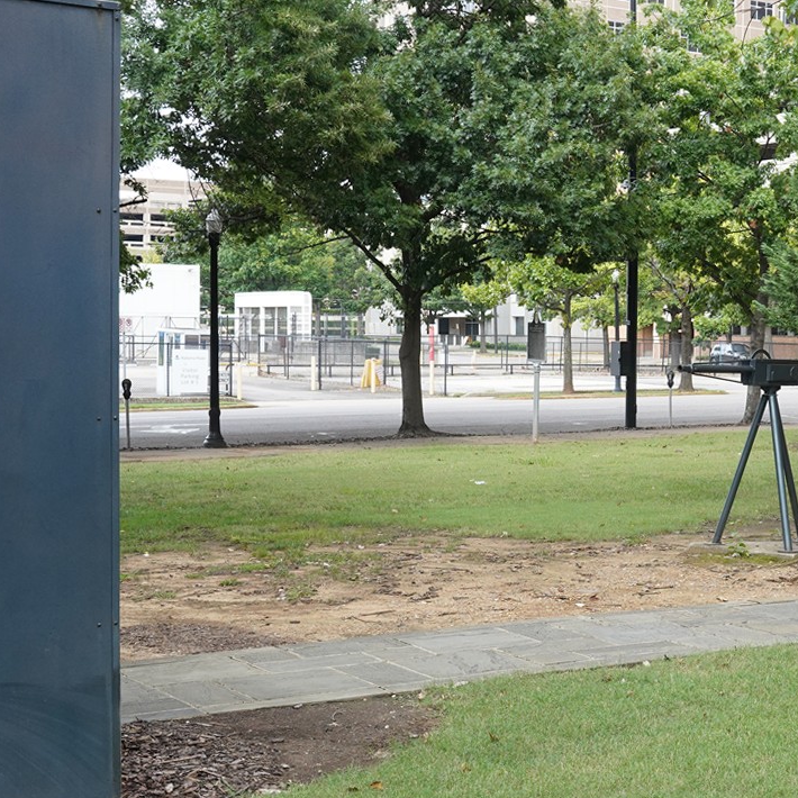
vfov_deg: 25.7
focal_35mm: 67
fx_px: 1747
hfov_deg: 25.1
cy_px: 407
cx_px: 679
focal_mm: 28
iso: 800
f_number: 9
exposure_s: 1/100
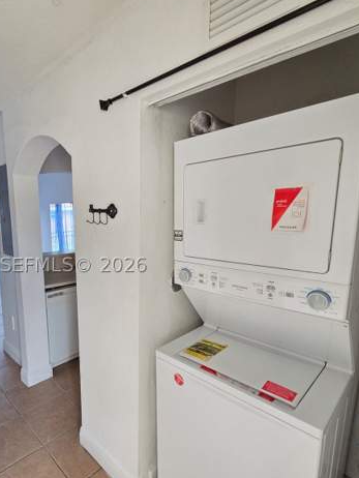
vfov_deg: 87.4
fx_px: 249
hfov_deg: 69.8
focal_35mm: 18
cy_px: 265
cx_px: 122
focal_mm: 2.2
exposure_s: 1/120
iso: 250
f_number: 2.2
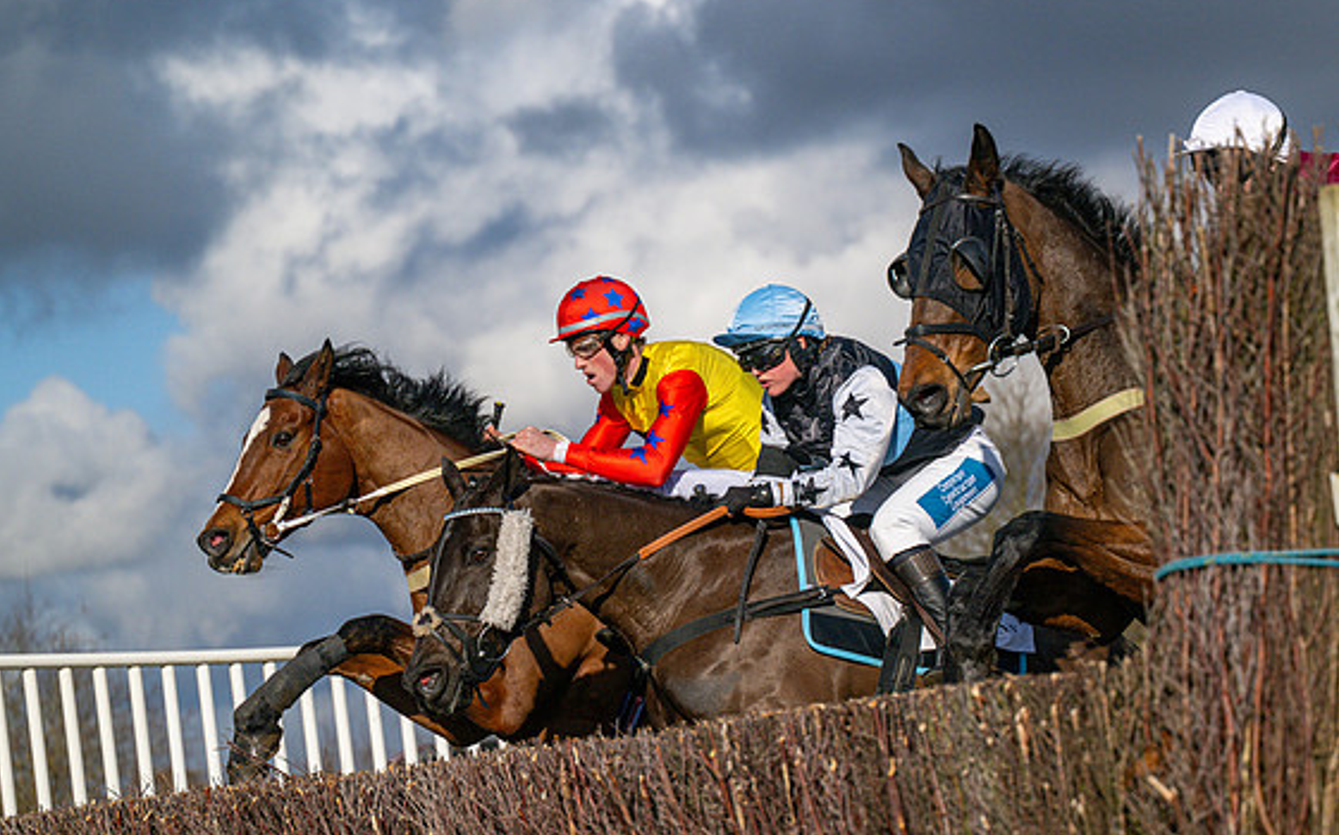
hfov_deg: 15.8
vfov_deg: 9.9
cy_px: 416
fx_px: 4815
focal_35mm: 132
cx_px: 872
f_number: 4
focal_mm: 98
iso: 400
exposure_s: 1/12800
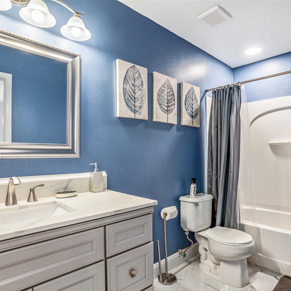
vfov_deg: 72.1
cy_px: 149
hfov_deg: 72.1
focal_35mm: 21
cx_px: 154
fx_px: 200
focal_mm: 16
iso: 100
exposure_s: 1/6
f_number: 9
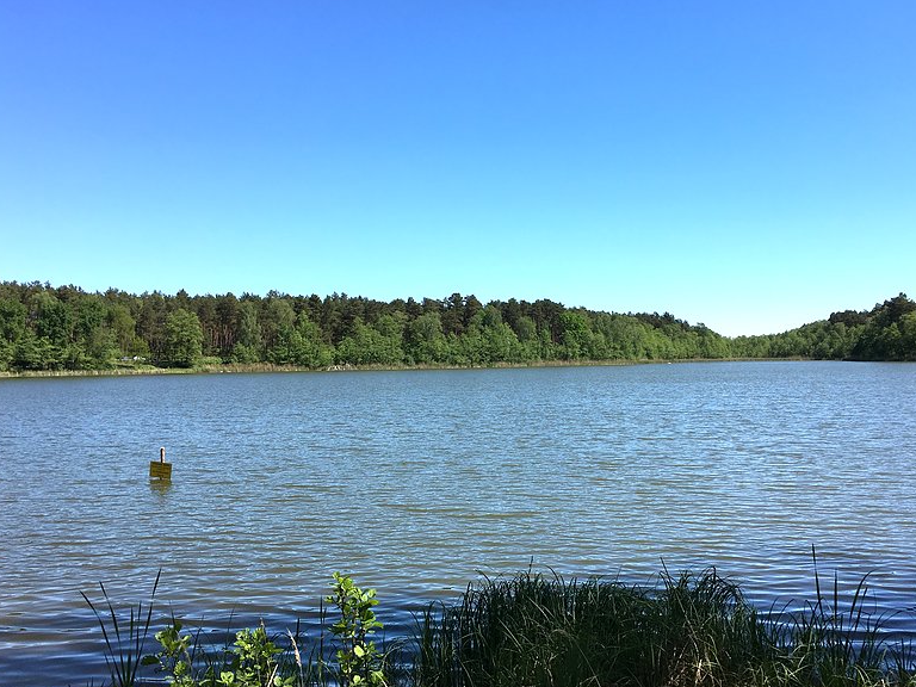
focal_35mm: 34
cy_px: 344
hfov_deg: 53.9
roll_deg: +0.5
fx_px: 900
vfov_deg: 41.8
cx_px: 505
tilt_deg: -1.0
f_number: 2.2
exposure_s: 1/1350
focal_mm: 4.15
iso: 25
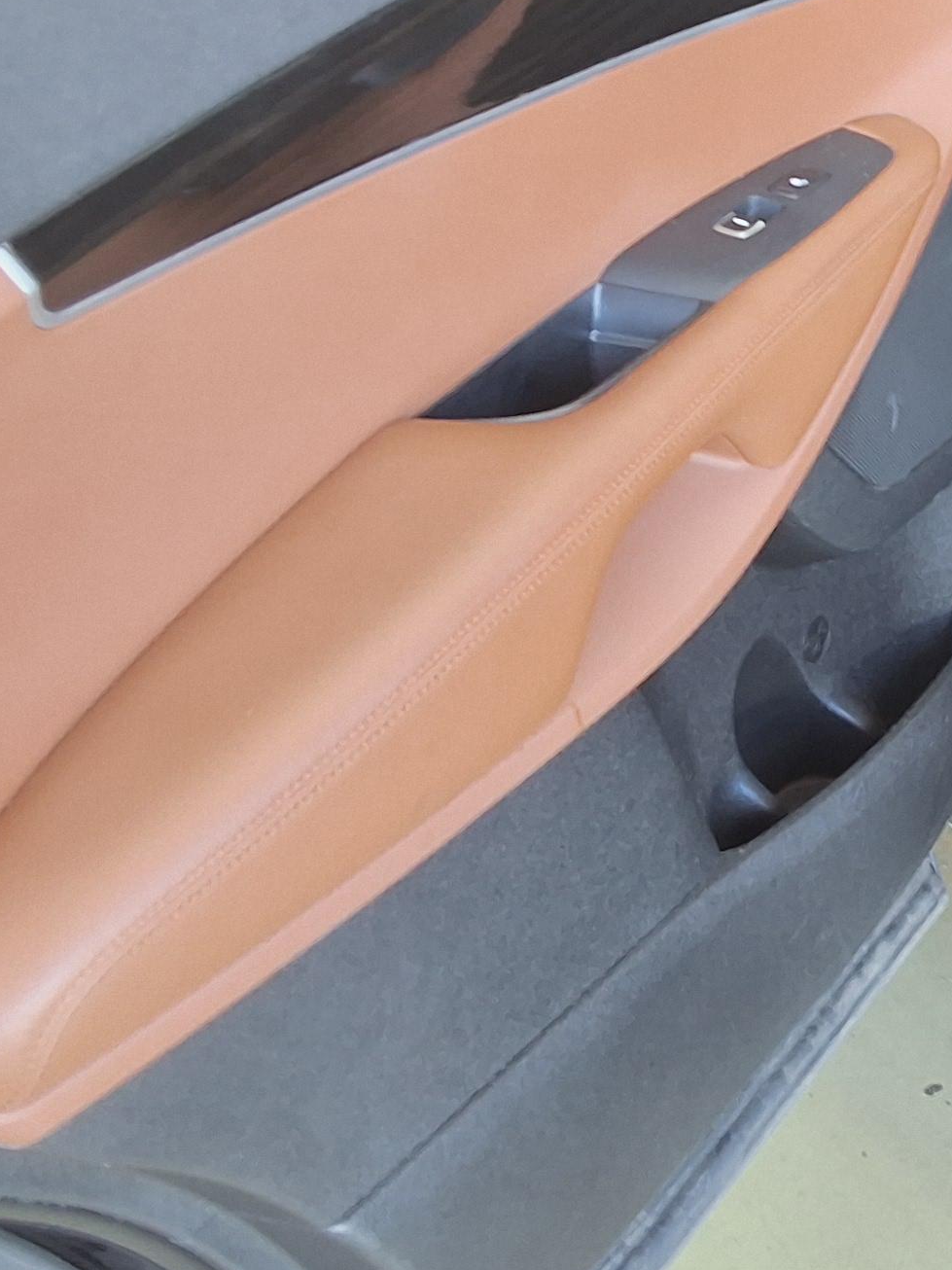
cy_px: 229
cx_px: 1286
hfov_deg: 19.2
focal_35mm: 70
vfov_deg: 27.2
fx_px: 2568
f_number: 1.9
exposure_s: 1/40
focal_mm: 2.91
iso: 64
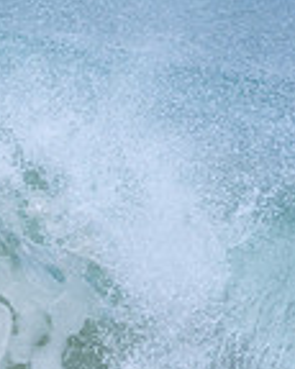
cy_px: 388
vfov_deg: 0.7
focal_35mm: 2832
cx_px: -174
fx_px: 30940
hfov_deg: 0.5
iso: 360
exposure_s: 1/640
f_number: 5.6
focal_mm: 500
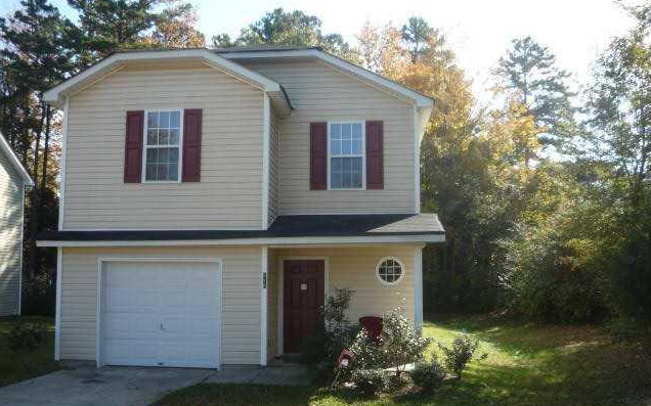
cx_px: 324
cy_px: 239
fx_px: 568
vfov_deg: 39.3
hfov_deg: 59.7
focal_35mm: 32
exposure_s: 1/200
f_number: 4
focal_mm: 5.2
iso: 100
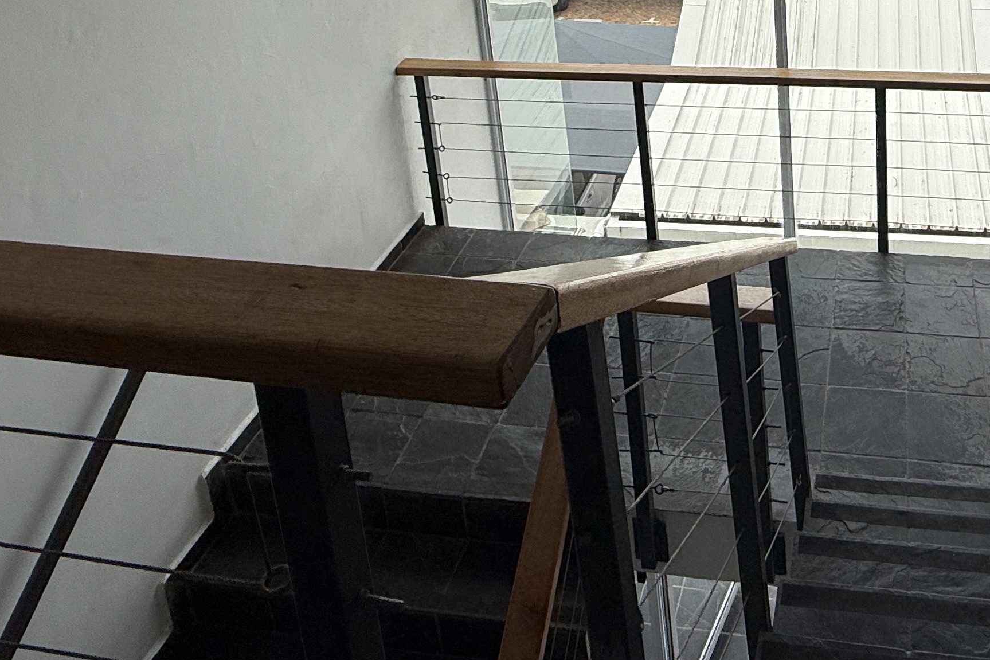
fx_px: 935
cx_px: 756
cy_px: -136
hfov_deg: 53.0
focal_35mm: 34
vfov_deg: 32.1
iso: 50
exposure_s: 1/1001
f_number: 2.2
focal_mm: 2.22
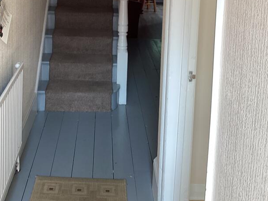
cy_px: -13
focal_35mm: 52
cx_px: 103
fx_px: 403
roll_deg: -1.0
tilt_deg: -9.7
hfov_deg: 36.6
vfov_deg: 26.2
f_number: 2.4
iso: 64
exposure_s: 1/50
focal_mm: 3.3
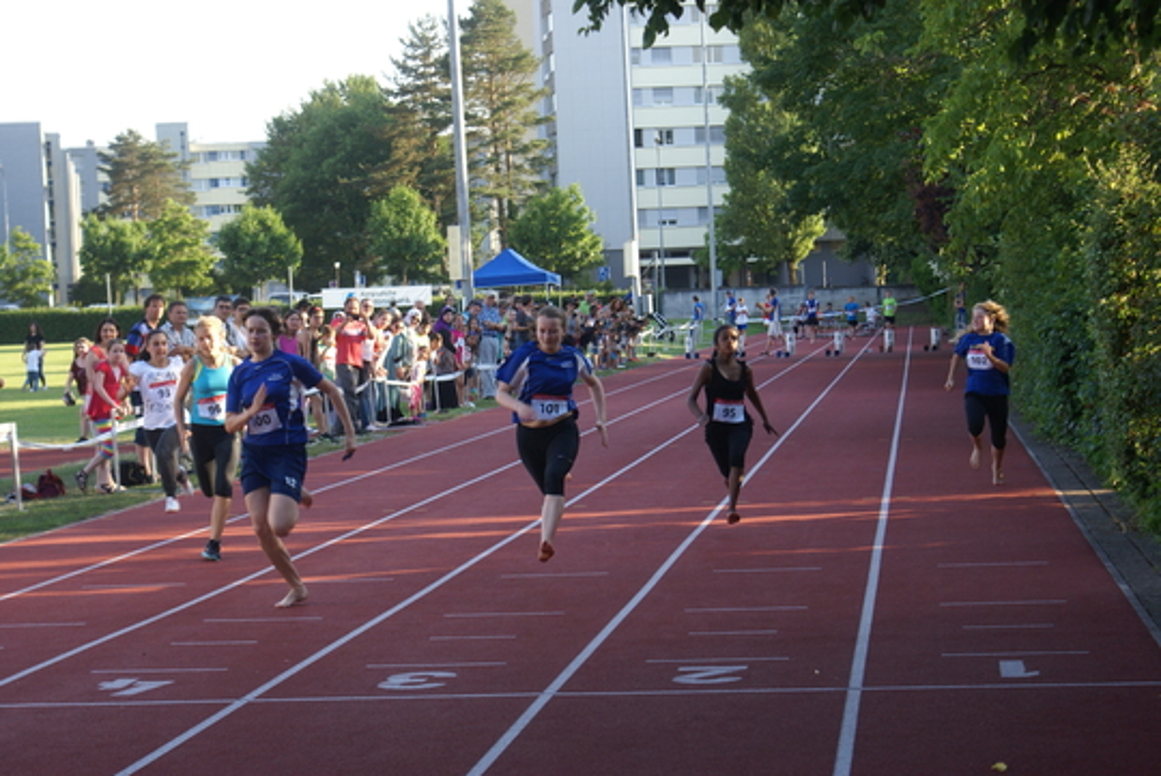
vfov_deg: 15.2
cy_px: 388
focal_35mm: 90
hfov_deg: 22.6
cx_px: 580
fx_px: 2905
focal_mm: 60
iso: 320
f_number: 5.6
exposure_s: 1/200
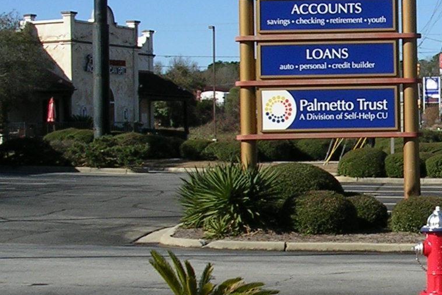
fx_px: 1314
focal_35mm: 107
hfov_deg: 18.2
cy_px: 182
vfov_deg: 12.8
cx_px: 514
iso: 50
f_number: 5.6
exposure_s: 1/363
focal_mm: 5.8
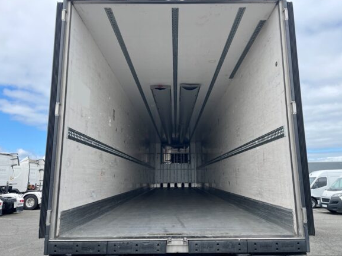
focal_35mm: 27
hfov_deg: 65.3
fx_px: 267
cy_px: 125
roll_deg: +1.8
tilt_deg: +11.7
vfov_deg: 51.3
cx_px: 175
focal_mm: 4.2
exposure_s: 1/1825
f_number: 1.6
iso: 32
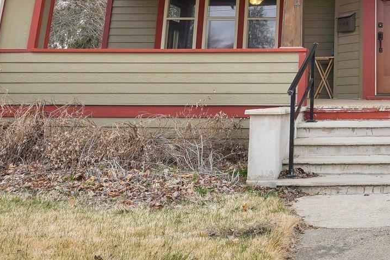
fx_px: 498
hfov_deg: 37.2
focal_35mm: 46
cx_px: 410
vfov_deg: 26.2
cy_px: -48
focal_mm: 16
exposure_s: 1/60
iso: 100
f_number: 8
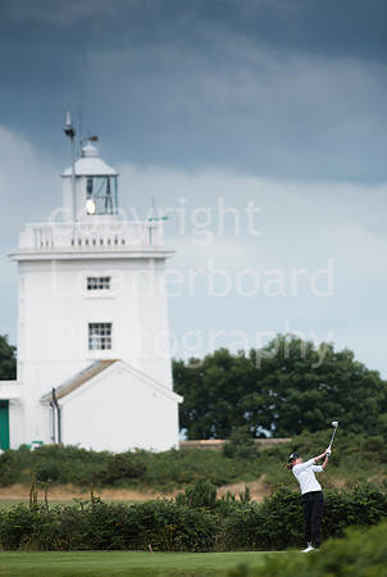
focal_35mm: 600
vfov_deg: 3.4
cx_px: 194
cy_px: 288
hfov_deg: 2.3
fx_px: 9630
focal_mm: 600
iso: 1000
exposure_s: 1/4000
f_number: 5.6
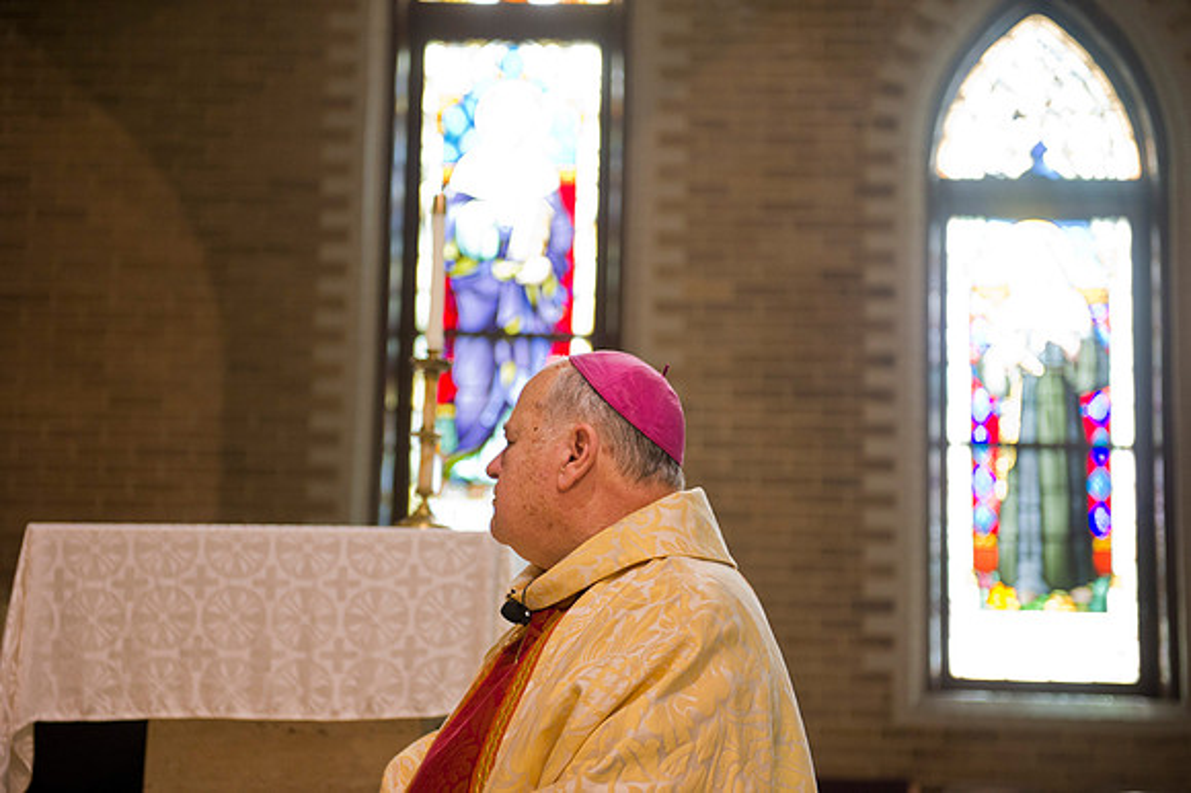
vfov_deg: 21.9
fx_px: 2050
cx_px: 596
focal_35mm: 62
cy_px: 396
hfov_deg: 32.4
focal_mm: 62
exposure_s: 1/80
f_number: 2.8
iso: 2000
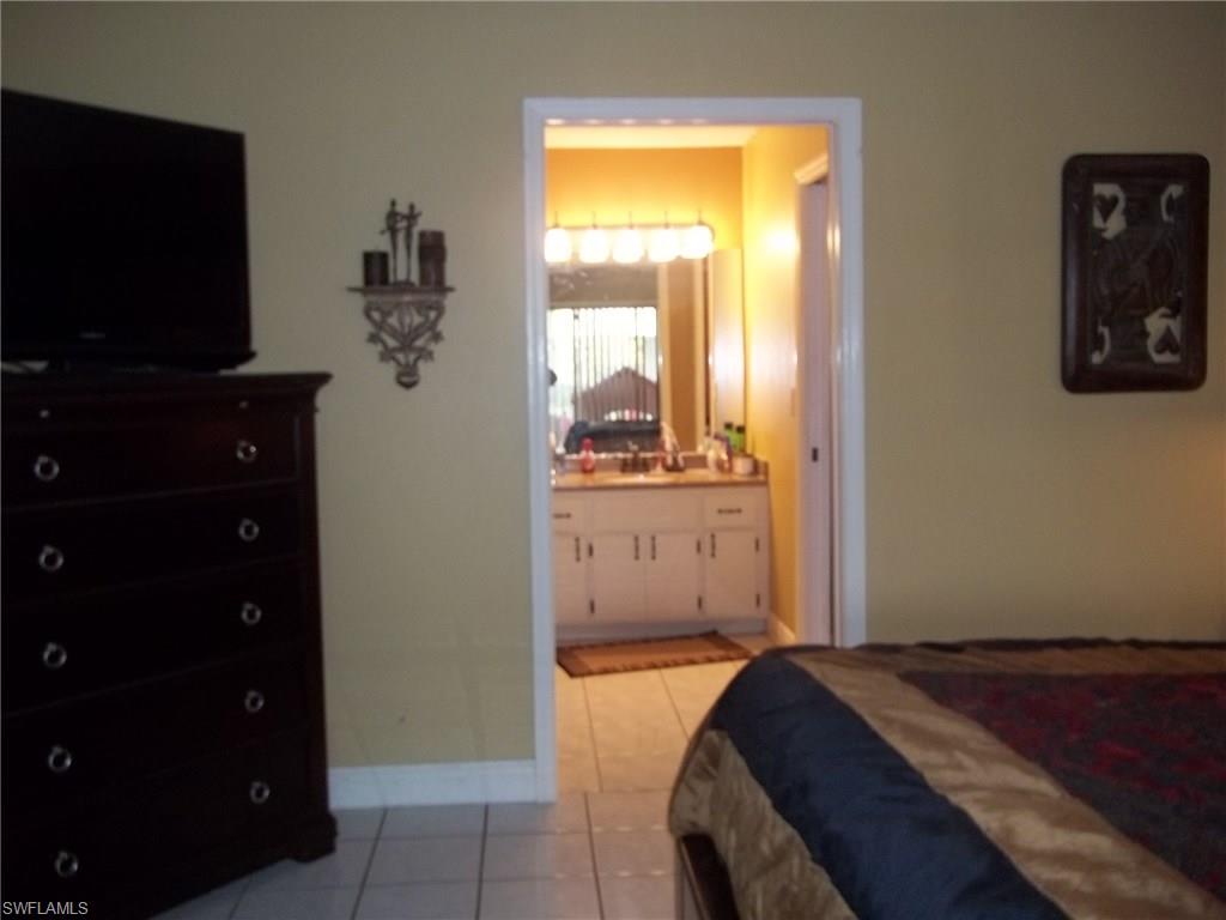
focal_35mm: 32
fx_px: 1133
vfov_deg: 44.2
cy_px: 460
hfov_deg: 56.8
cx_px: 613
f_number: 2.9
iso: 160
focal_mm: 5.7
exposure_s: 1/30
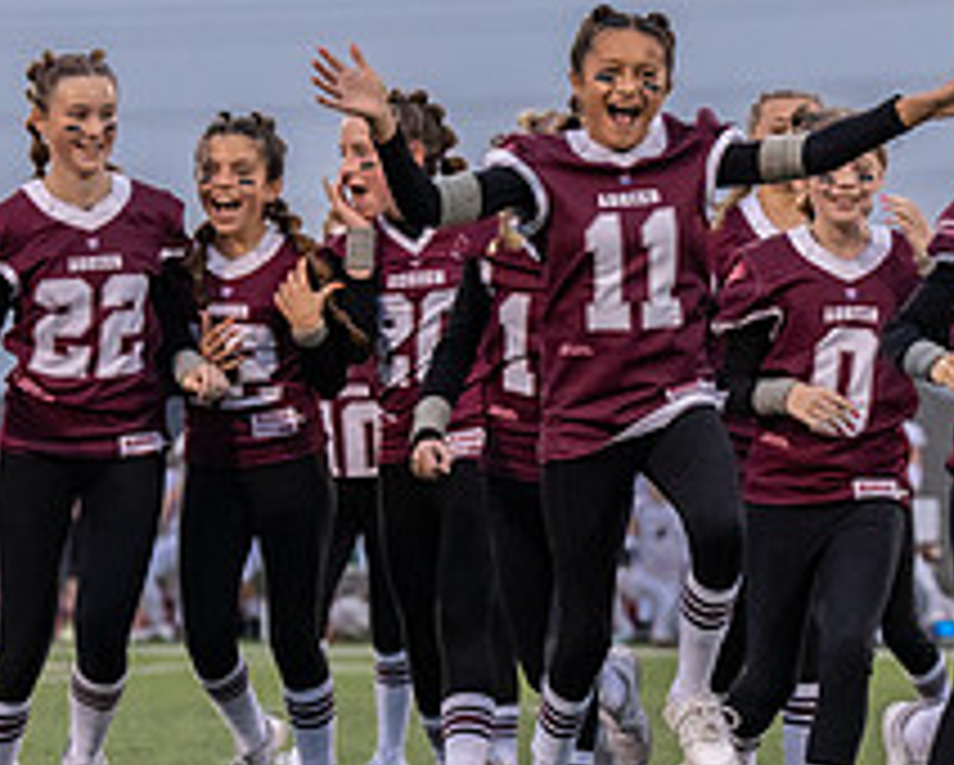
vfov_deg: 4.7
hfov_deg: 5.9
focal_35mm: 327
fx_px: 9241
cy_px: 426
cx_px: 739
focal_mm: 101
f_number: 3.5
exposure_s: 1/1250
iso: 3200
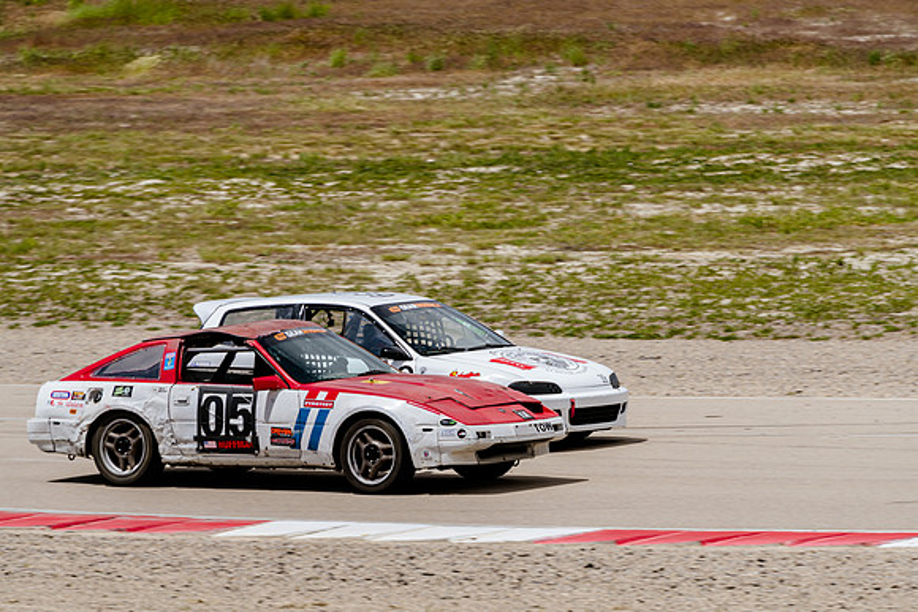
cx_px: 526
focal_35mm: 382
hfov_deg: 5.4
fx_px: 9741
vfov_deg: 3.6
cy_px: 305
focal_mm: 320
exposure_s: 1/640
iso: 64
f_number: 5.6
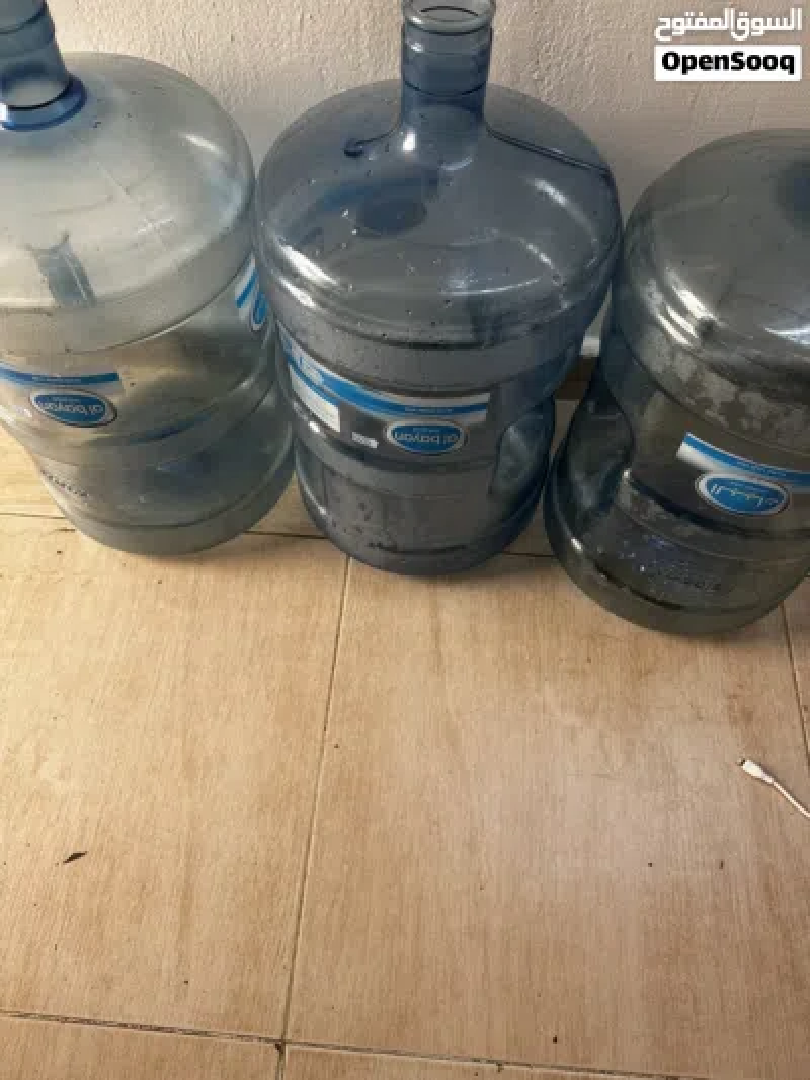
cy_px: 540
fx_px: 748
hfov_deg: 56.8
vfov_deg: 71.6
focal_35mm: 24
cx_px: 405
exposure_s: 1/121
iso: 64
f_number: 1.78
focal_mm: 6.86
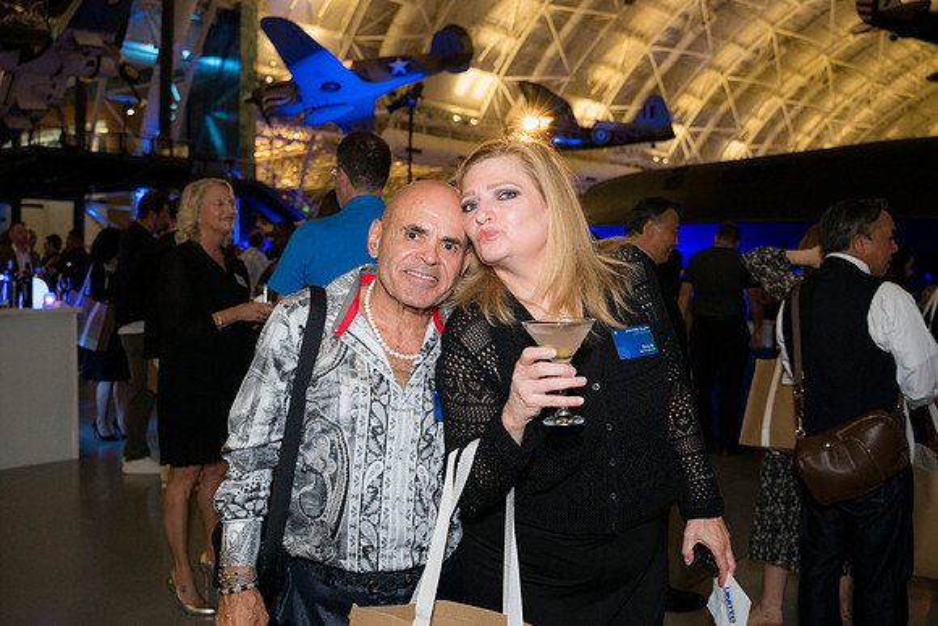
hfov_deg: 58.0
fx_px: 847
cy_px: 313
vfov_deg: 40.6
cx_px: 469
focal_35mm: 32
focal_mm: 32.5
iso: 3200
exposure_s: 1/160
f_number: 4
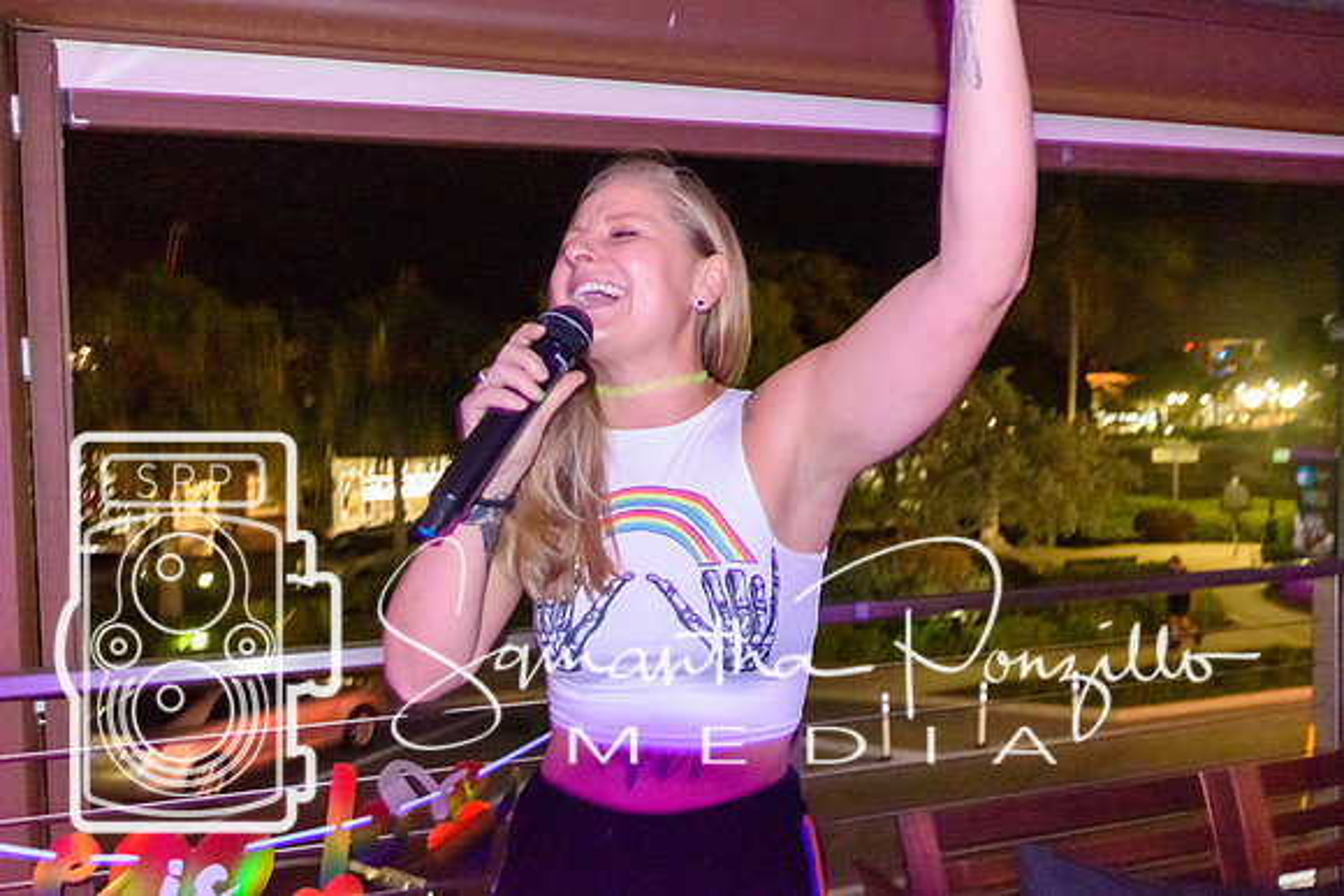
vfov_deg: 40.9
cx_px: 672
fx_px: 1202
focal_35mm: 32
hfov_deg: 58.4
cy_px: 448
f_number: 3.5
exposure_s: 1/60
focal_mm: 20
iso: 6400
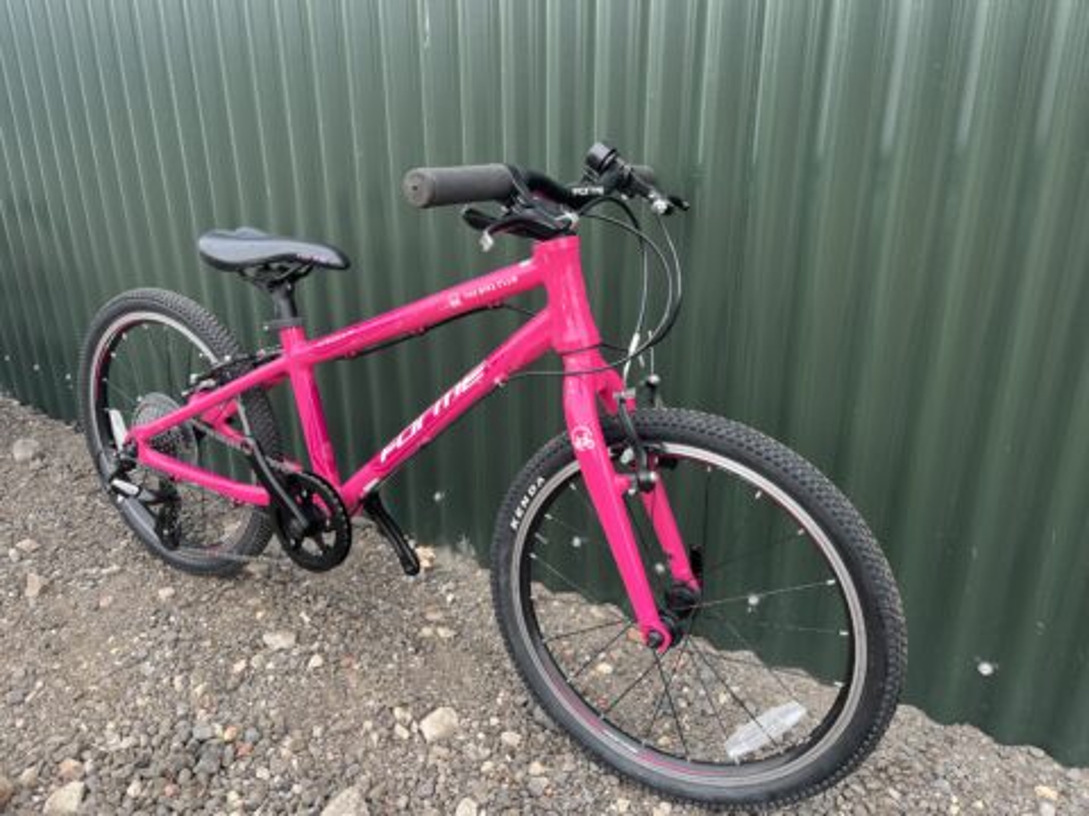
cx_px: 544
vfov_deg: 53.1
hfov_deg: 67.3
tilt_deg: -20.7
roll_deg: +0.9
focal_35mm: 26
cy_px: 408
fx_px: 818
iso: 40
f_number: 1.6
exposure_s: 1/214
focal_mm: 5.1
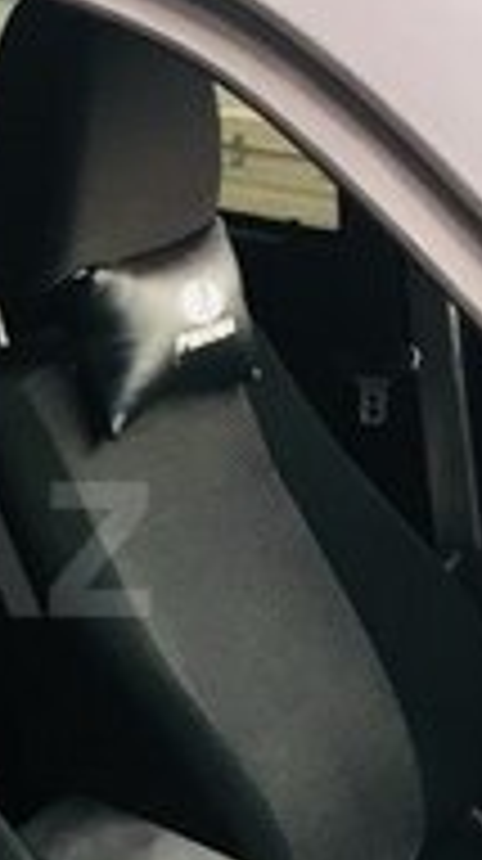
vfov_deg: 25.8
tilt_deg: -19.7
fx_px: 1869
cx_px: -311
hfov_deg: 13.5
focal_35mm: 82
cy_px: 549
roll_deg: +0.1
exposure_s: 1/33
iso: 25
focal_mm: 4.15
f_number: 2.2
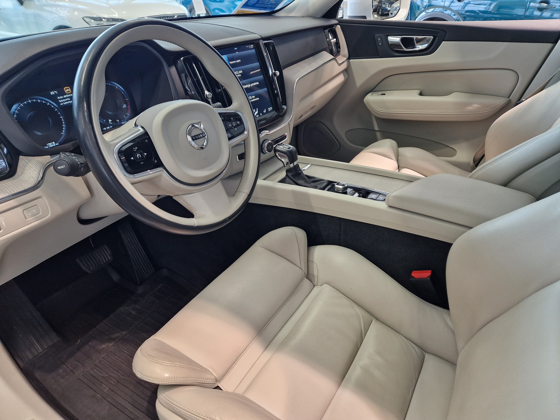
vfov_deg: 58.9
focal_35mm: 23
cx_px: 280
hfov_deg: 73.9
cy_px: 210
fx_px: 372
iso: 160
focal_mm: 5.4
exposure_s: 1/180
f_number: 1.8
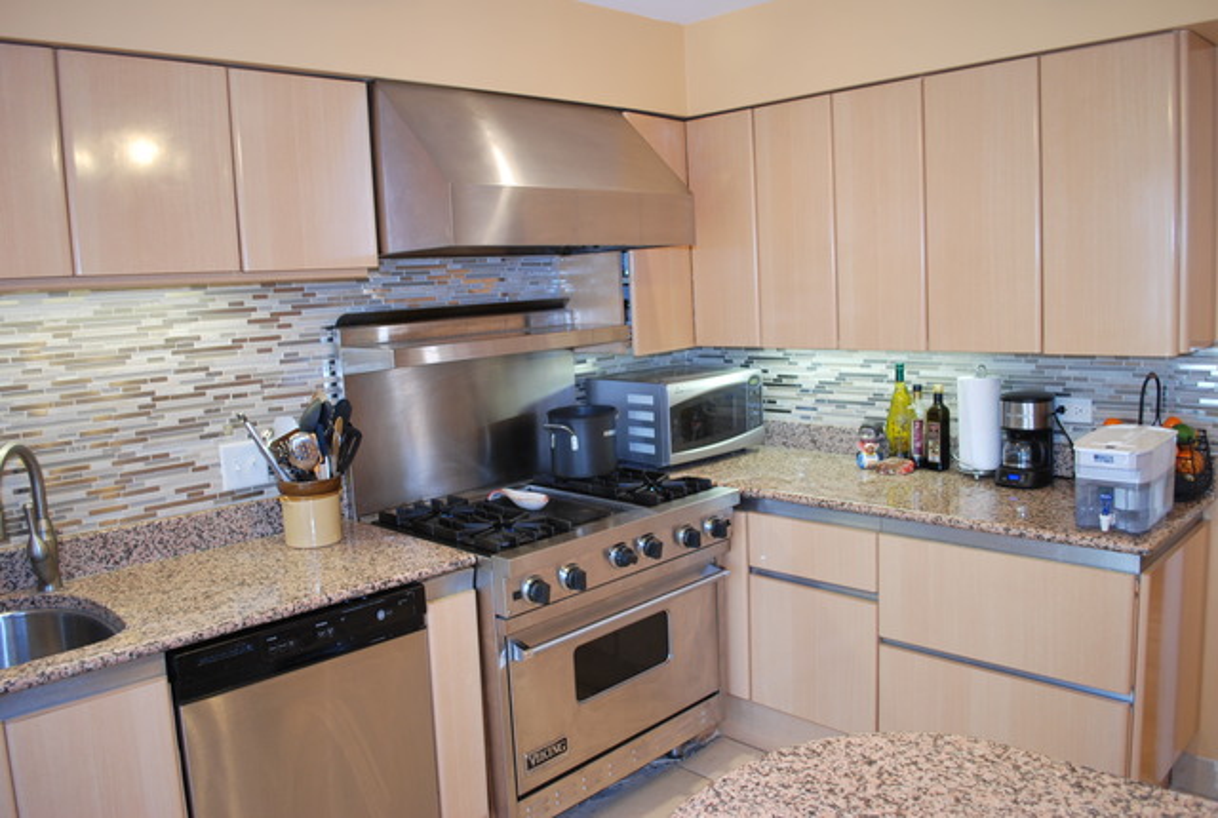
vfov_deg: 48.2
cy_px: 409
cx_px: 609
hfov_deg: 67.3
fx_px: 916
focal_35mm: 27
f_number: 3.5
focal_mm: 18
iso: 200
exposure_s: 1/20
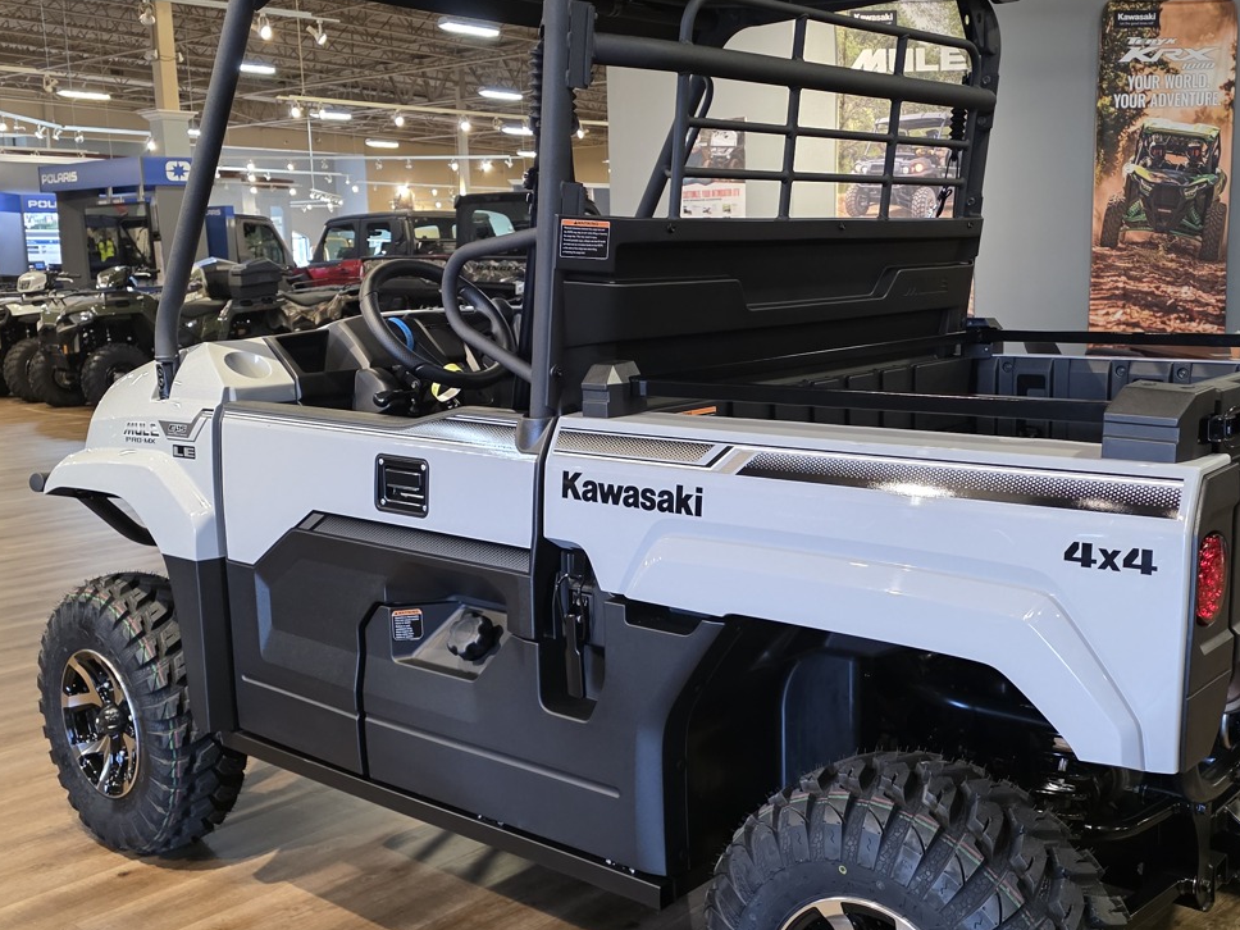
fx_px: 1361
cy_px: 516
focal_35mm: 38
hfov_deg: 48.9
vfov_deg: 37.7
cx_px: 681
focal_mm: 6.3
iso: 800
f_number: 1.7
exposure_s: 1/120
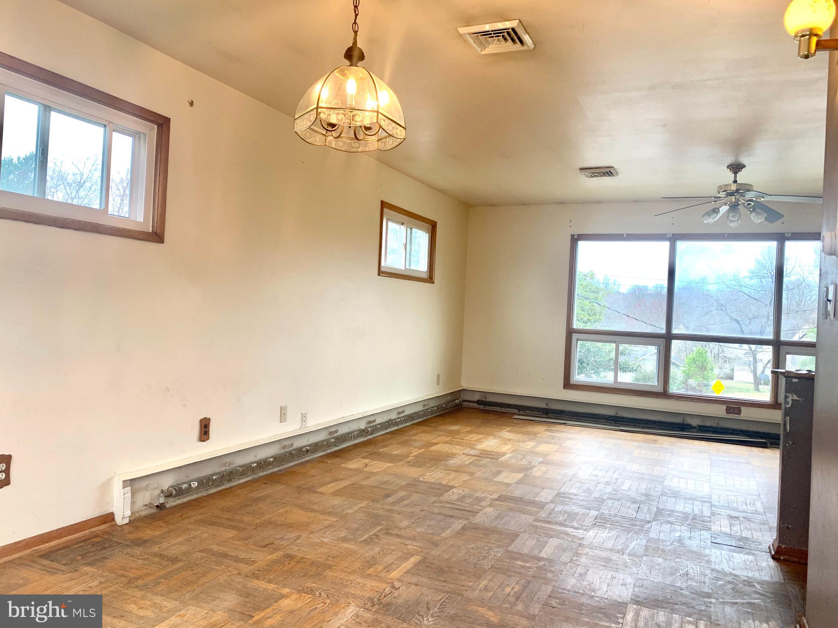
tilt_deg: -0.5
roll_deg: -2.7
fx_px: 629
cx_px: 419
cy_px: 314
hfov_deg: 67.3
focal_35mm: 26
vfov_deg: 53.1
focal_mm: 4.25
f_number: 1.8
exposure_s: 1/121
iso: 64
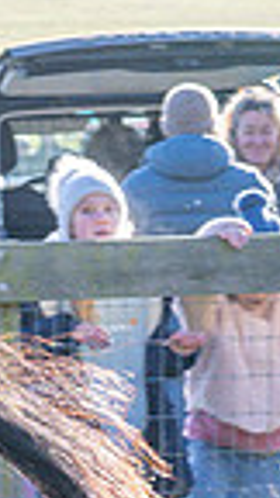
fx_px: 6045
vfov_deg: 4.7
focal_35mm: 458
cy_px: 544
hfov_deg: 2.6
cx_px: -259
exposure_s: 1/1000
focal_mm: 55
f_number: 4
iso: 640
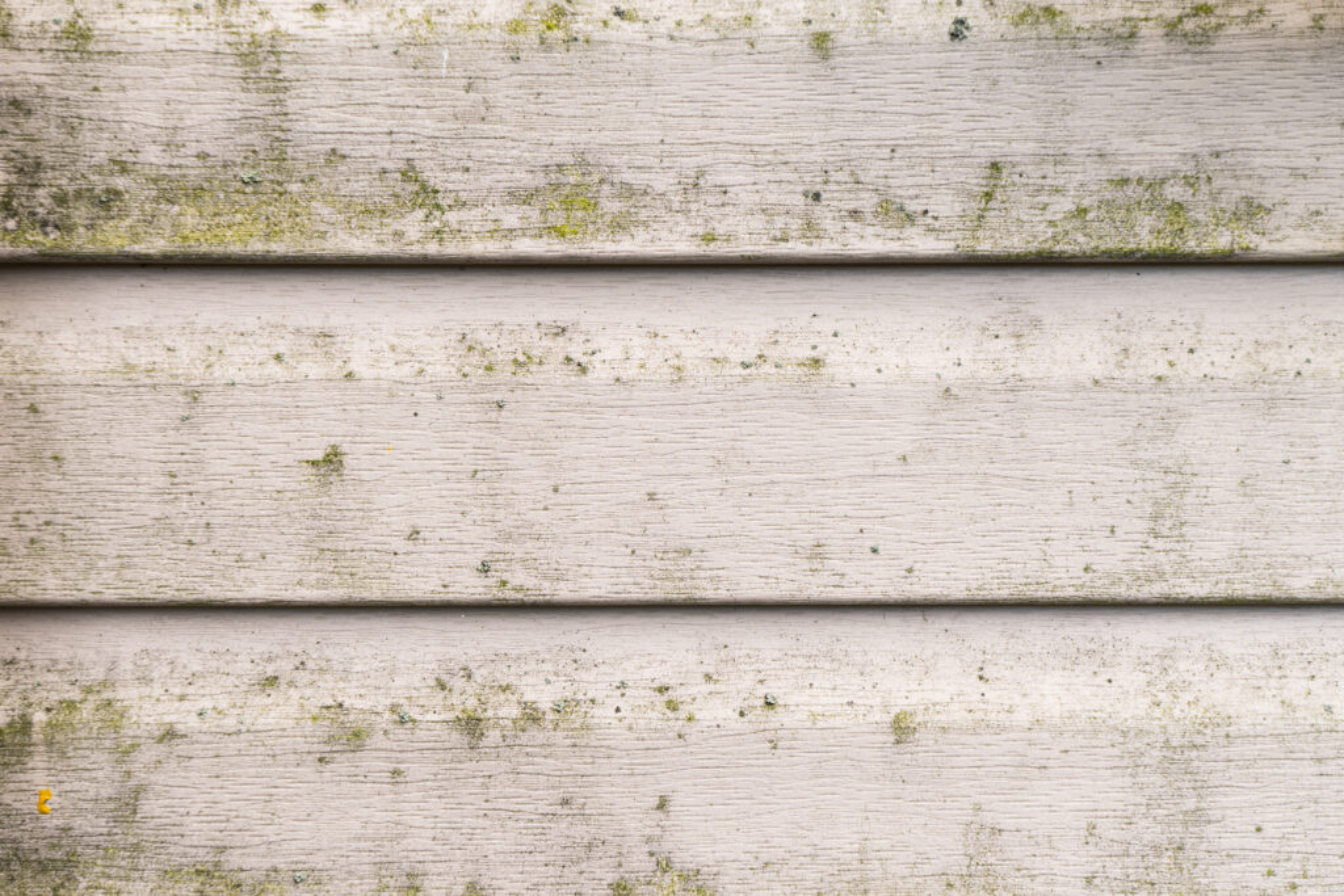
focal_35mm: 74
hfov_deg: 27.5
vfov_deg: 18.6
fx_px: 2744
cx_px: 672
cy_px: 448
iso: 100
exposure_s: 1/80
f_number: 5.6
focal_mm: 49
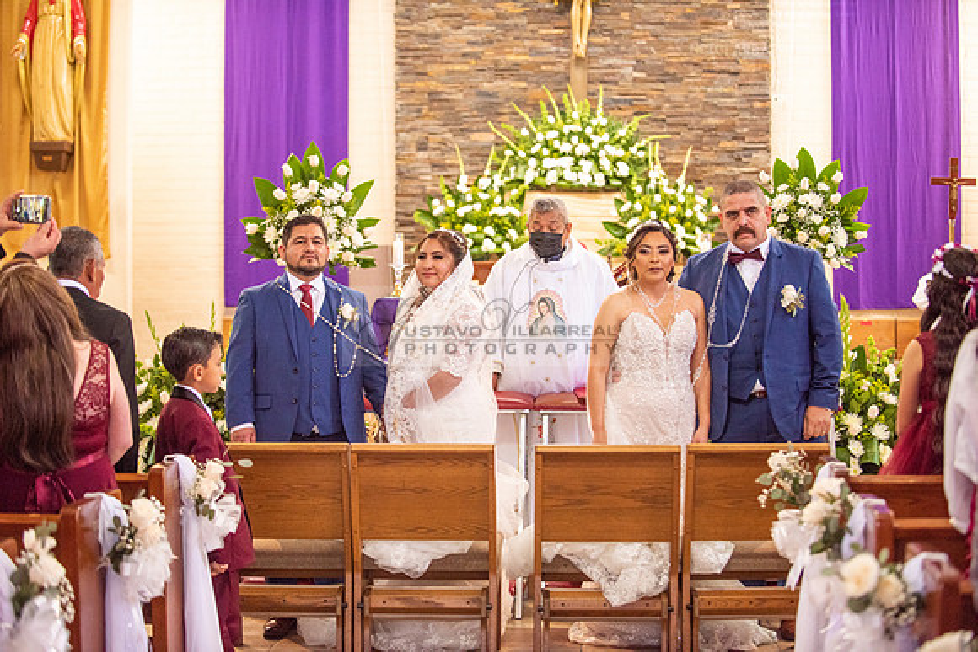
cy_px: 326
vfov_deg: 18.2
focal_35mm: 75
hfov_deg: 27.0
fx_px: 2038
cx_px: 489
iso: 2000
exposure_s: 1/160
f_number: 2.8
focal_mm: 75
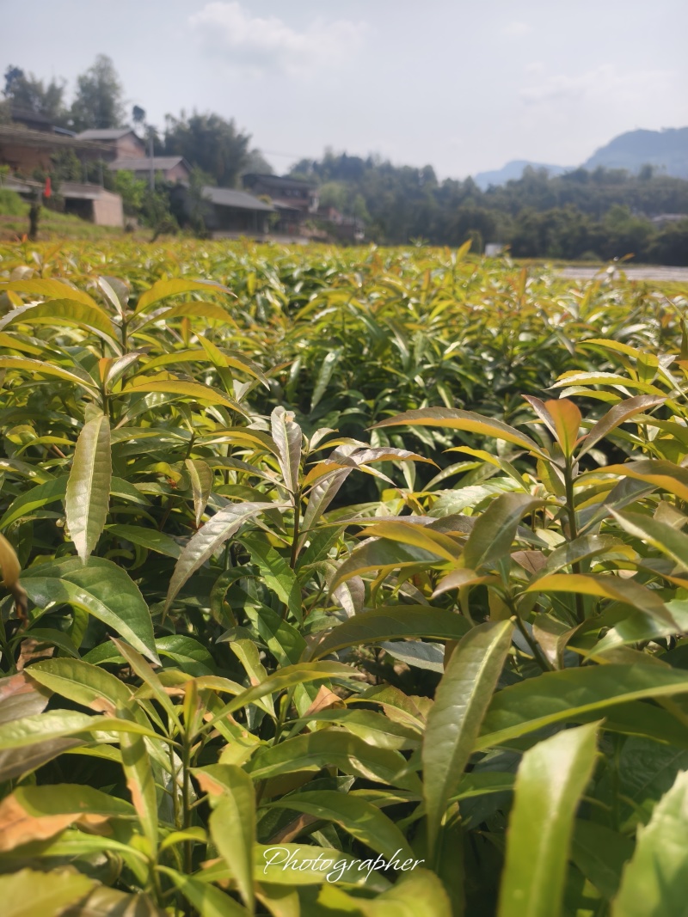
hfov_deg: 58.9
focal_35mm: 23
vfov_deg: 73.9
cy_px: 458
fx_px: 610
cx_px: 344
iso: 72
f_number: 1.57
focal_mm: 5.6
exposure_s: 1/4425
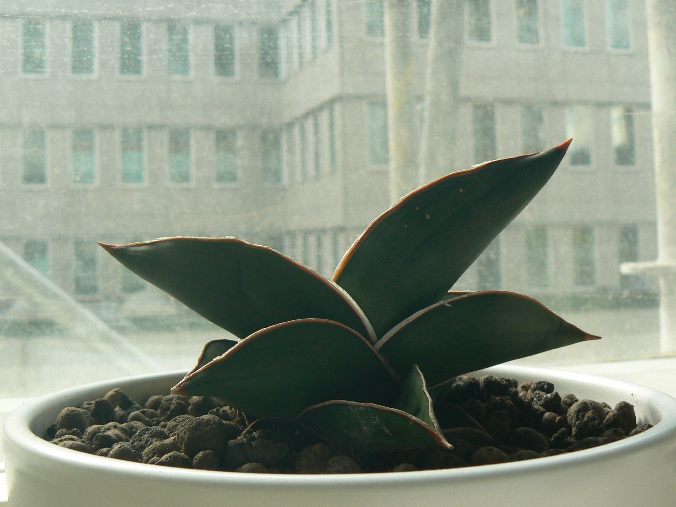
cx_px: 273
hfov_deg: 41.9
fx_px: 879
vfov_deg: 32.1
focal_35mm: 45
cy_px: 220
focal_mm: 6
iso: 80
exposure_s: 1/80
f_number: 4
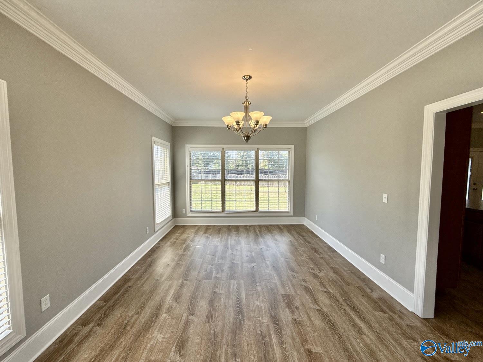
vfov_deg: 85.7
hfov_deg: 102.1
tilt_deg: -3.5
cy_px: 181
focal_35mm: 14
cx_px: 242
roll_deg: -0.7
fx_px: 195
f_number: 2.2
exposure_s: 1/393
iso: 64
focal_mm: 2.22
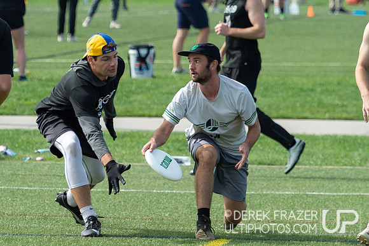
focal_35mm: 463
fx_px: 4742
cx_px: 200
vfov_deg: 3.0
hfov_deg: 4.5
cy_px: 57
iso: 640
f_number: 5.6
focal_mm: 210
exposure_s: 1/2000
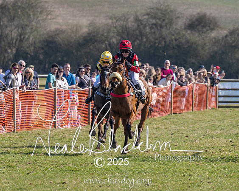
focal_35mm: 489
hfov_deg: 4.0
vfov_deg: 3.2
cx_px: 109
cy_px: 102
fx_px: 3455
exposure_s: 1/2000
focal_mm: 170
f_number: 4
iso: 200
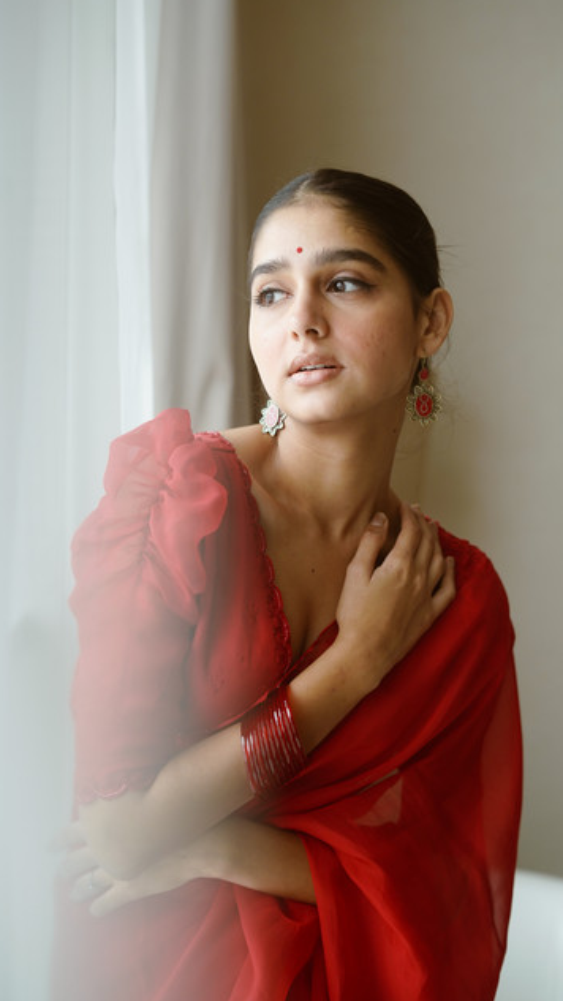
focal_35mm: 53
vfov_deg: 39.2
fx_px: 1407
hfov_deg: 22.6
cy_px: 498
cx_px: 316
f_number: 2.8
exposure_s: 1/250
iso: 640
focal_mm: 50
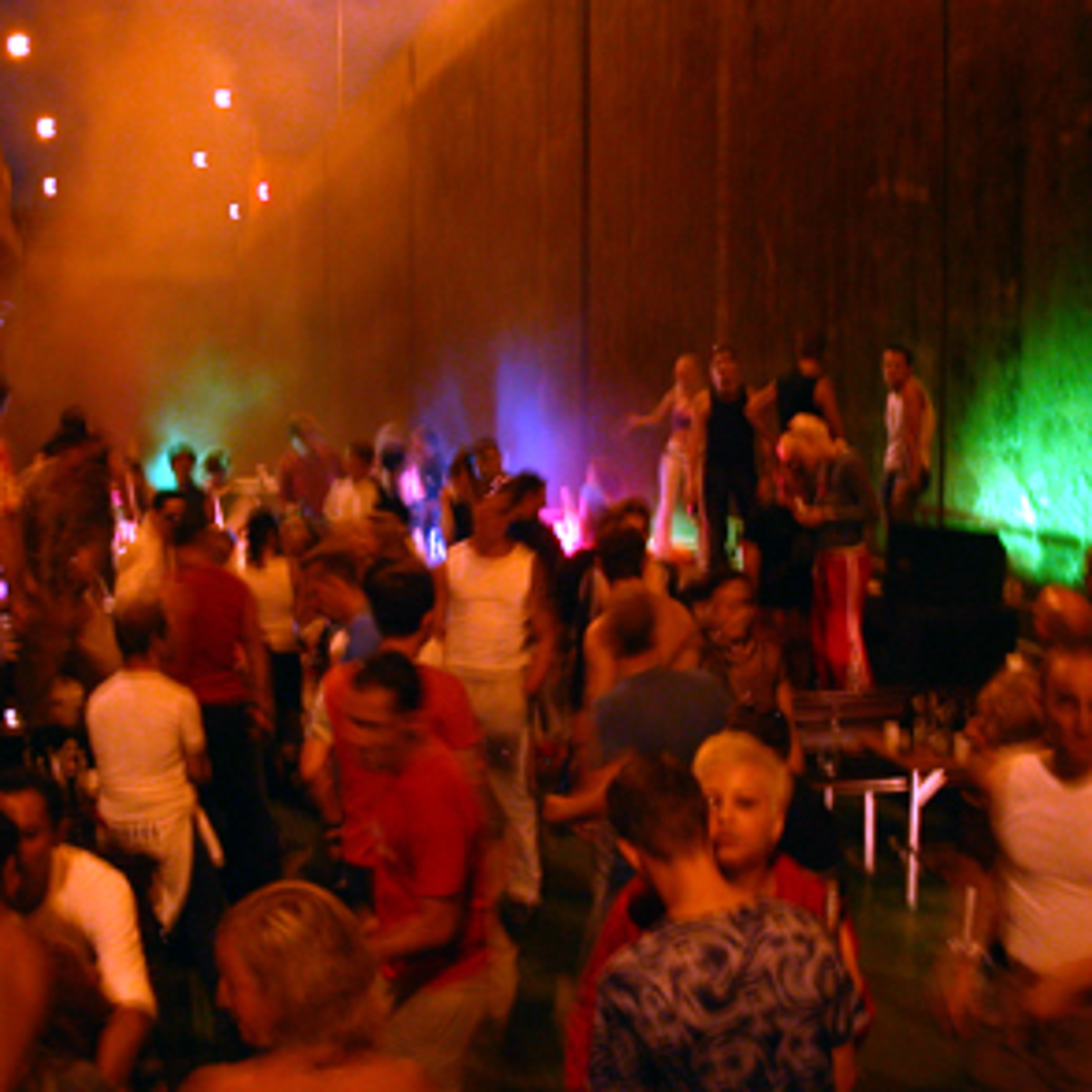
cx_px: 481
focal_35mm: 46
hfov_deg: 36.7
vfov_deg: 36.8
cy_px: 553
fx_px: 1642
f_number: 2.8
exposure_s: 1/4
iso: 200
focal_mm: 7.8
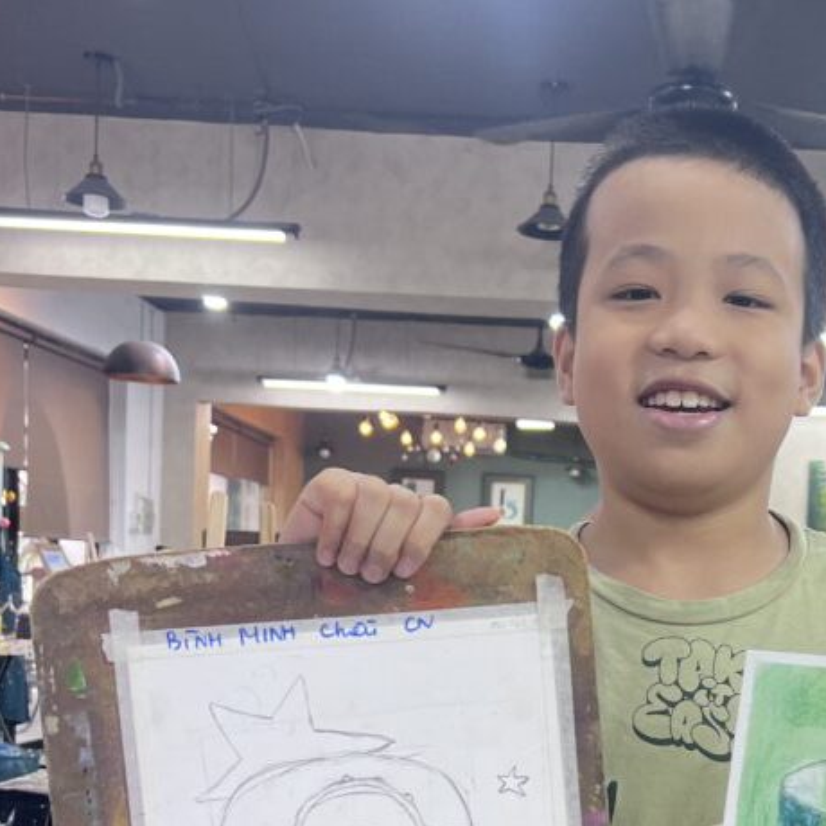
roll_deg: -3.1
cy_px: 693
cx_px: 611
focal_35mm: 50
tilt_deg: -4.3
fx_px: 1350
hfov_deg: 33.4
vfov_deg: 32.8
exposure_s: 1/100
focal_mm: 5.7
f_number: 1.5
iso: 125
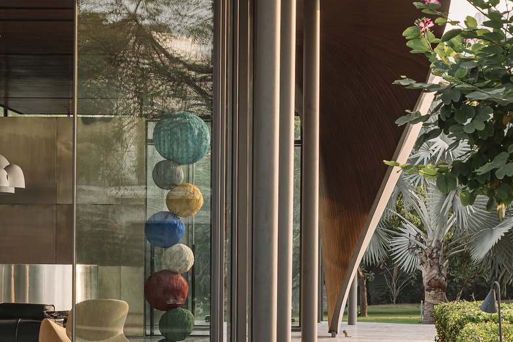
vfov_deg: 10.7
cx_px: 26
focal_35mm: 128
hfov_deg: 15.8
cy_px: 114
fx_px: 1824
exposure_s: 1/5
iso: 64
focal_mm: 50
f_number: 10
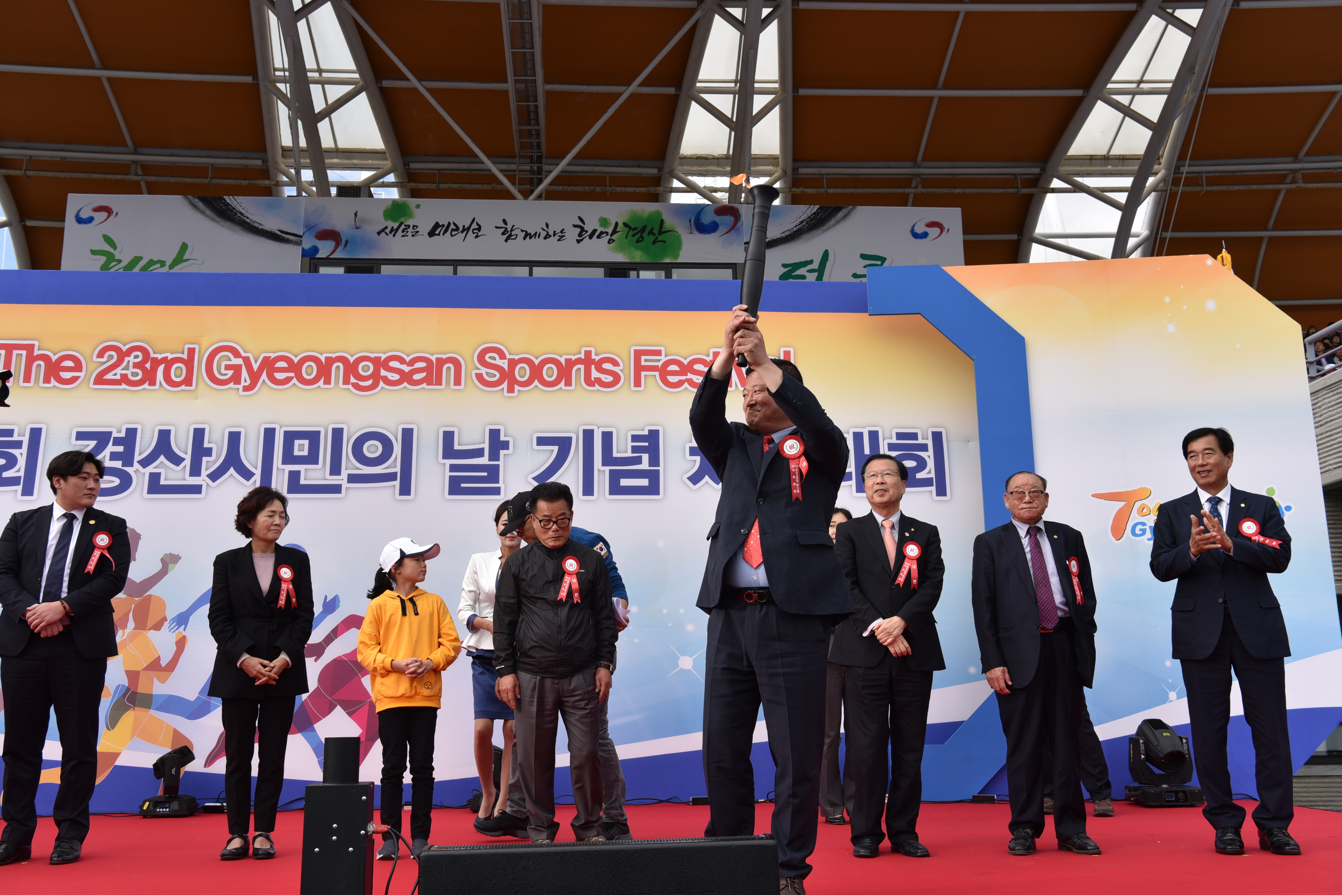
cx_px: 671
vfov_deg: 38.9
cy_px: 448
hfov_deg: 55.8
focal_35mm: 34
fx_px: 1267
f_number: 9
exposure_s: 1/320
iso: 200
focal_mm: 34
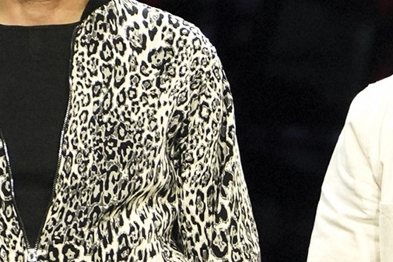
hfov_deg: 2.8
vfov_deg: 1.9
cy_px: 370
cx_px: 695
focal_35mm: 740
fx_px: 8073
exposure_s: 1/320
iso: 2000
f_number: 2.8
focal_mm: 94
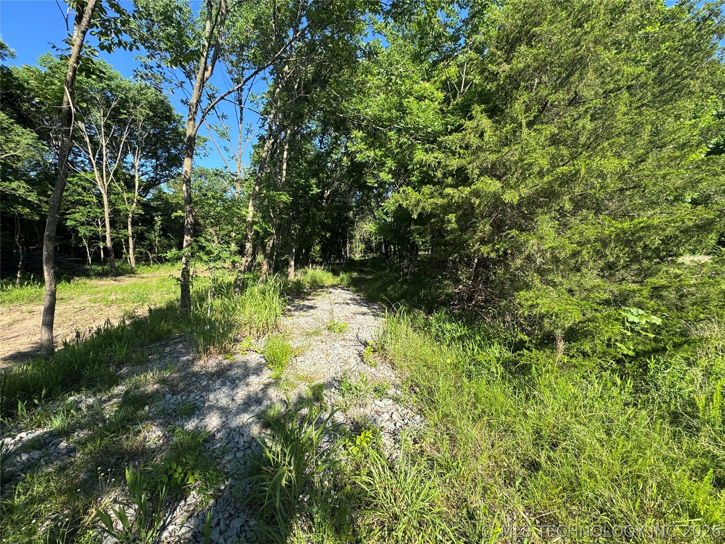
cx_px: 362
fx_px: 293
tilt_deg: -0.2
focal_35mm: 14
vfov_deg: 85.7
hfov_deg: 102.1
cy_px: 272
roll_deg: -2.6
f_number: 2.2
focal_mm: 2.22
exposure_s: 1/587
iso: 40
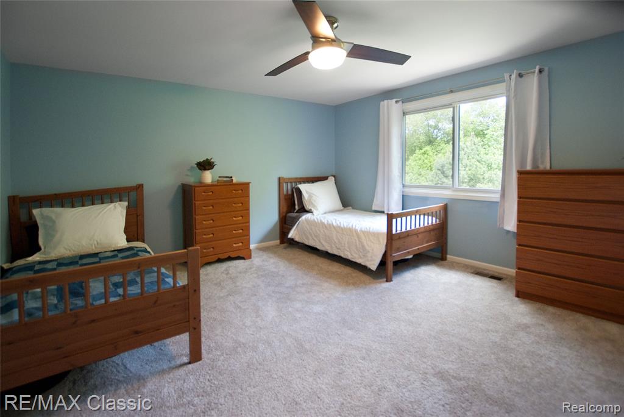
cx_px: 312
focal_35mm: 15
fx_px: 260
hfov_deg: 100.4
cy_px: 208
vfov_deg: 77.4
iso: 800
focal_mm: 10
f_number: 3.5
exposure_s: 1/80
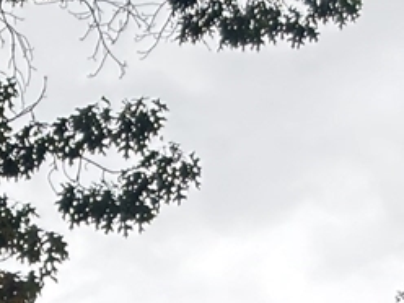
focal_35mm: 215
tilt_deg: +10.1
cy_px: 609
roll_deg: +0.3
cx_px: -182
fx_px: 2509
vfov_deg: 6.7
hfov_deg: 9.0
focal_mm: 5.96
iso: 32
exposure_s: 1/505
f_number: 1.6
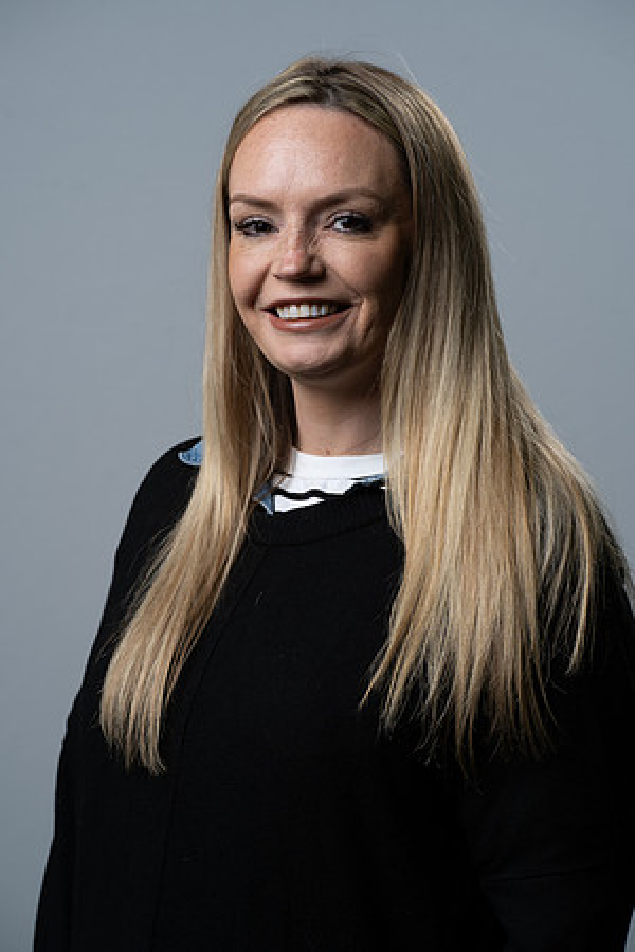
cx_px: 318
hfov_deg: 9.7
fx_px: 3730
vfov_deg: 14.6
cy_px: 476
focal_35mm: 141
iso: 160
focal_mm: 141
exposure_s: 1/160
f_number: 7.1
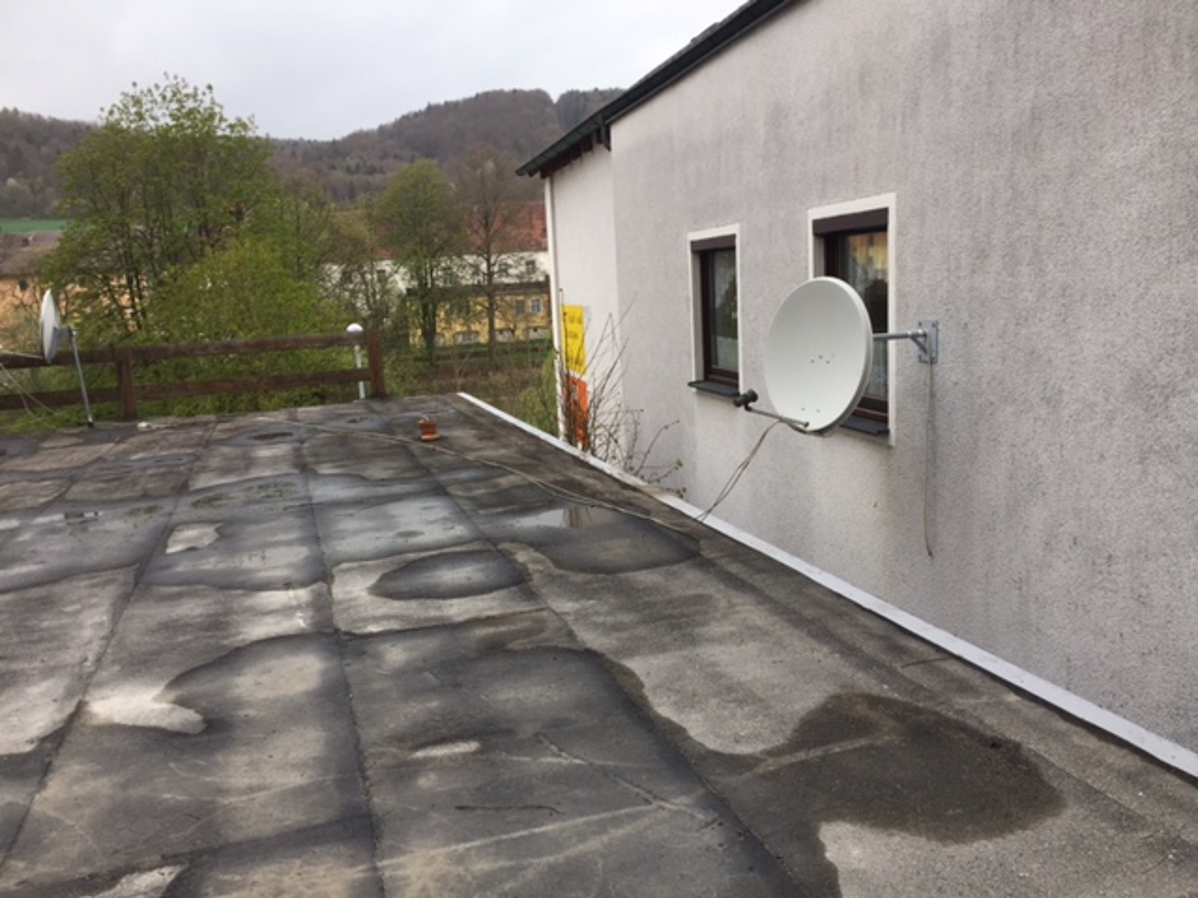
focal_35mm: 29
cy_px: 449
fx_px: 1004
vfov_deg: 48.2
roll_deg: +3.3
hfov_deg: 61.7
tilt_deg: -10.4
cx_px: 599
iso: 32
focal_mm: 4.15
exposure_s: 1/278
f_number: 2.2
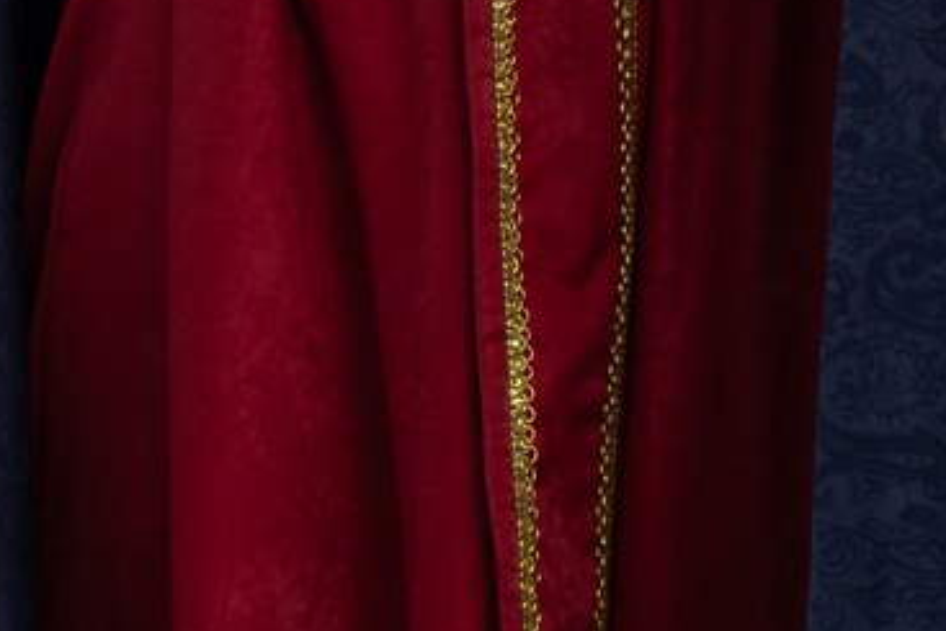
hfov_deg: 3.6
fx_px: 15220
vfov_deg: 2.4
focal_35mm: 579
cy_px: -519
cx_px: 173
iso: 800
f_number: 3.6
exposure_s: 1/800
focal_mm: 55
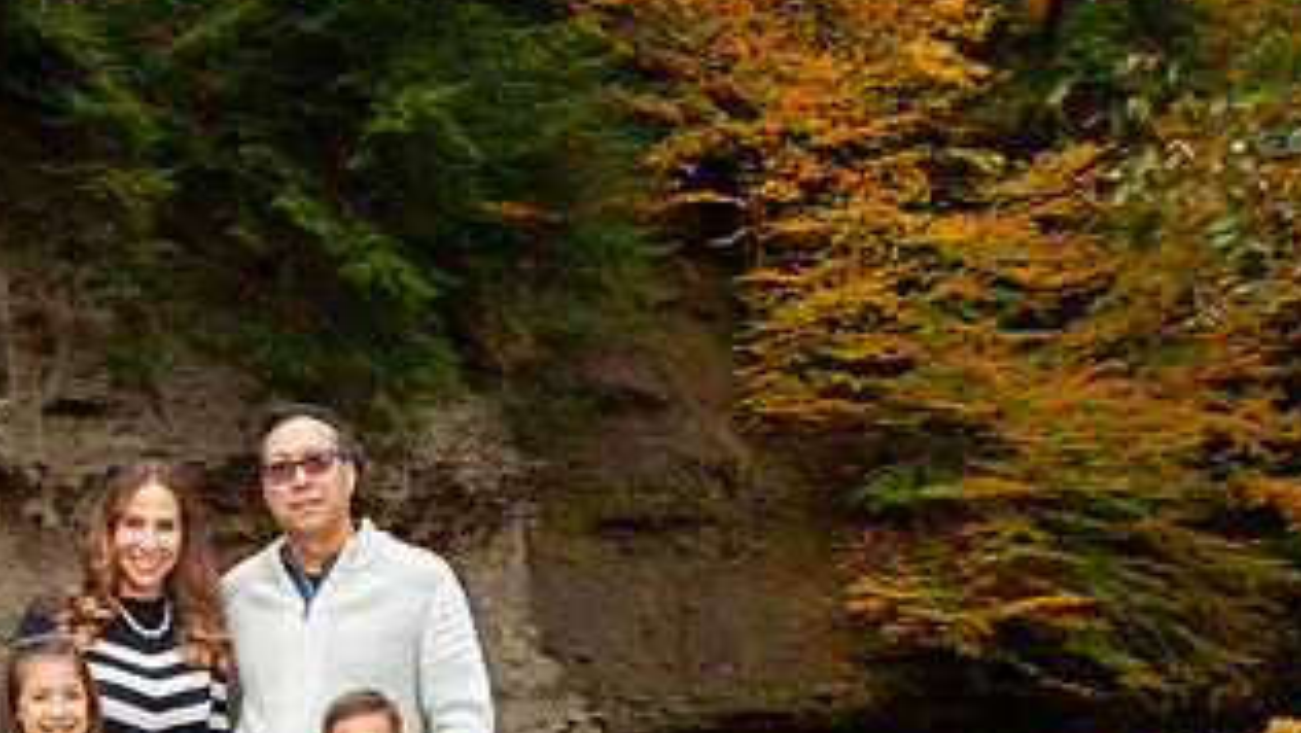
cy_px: 733
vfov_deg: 23.0
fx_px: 1725
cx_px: 181
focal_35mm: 50
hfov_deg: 39.0
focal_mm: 26
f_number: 5
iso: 400
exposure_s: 1/160
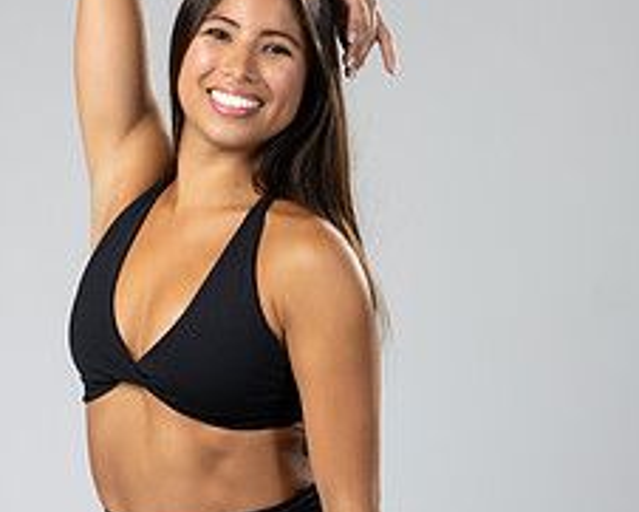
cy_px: 229
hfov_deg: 12.1
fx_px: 3008
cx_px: 308
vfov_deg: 9.7
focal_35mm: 159
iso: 200
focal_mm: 85
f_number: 2.8
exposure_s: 1/160
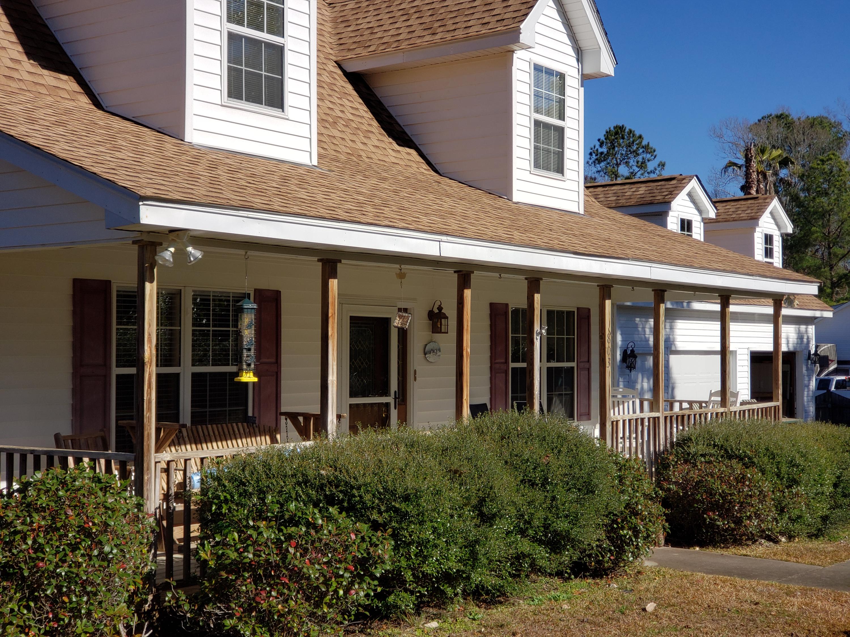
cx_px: 425
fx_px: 1277
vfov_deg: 28.0
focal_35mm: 52
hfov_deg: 36.8
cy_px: 318
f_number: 2.4
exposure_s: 1/1058
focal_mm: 6
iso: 32
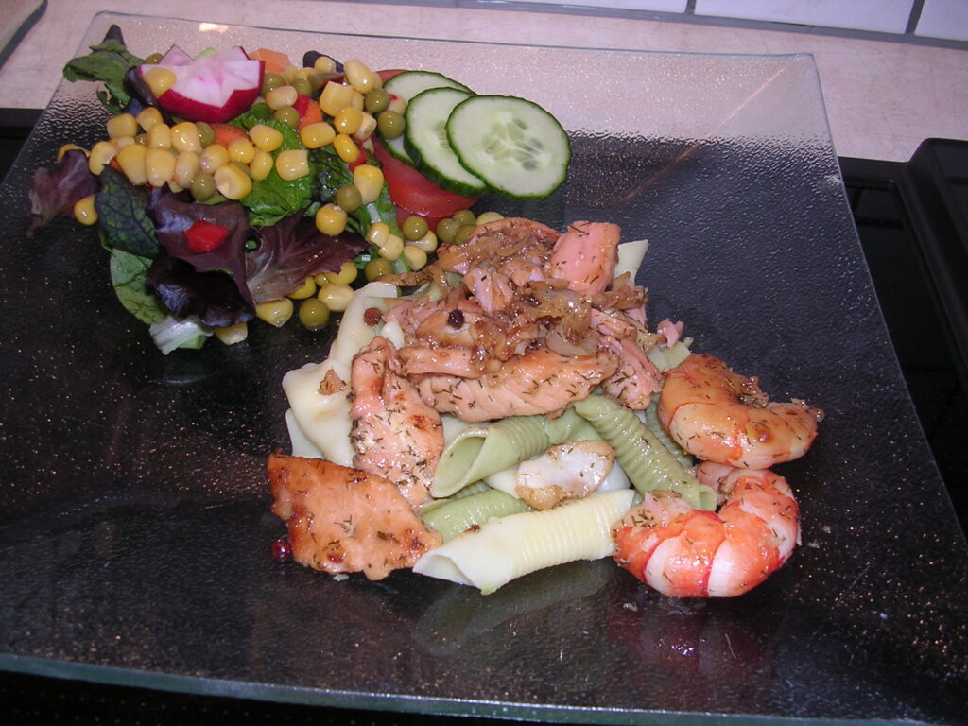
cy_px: 363
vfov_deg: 37.7
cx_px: 484
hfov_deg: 49.0
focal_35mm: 38
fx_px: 1063
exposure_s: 1/60.1
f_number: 2.8
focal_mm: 5.8
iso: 100
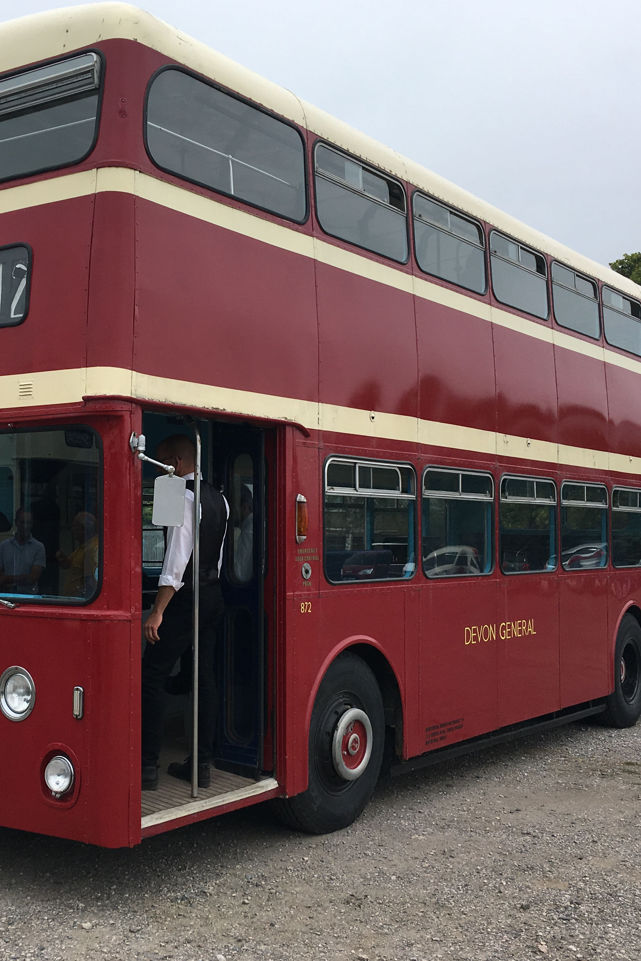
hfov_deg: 30.4
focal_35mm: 44
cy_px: 469
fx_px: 1175
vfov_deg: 44.5
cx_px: 233
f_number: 2.2
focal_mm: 4.15
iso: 25
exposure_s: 1/663
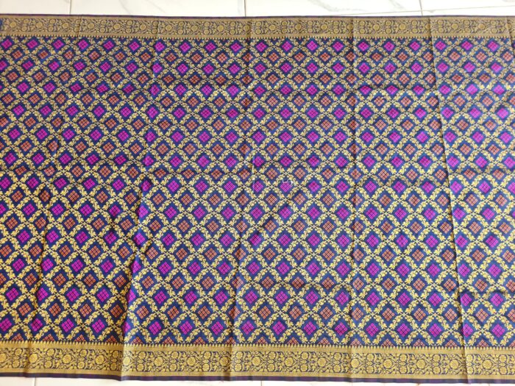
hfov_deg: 67.3
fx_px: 387
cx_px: 258
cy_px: 193
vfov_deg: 53.1
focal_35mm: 26
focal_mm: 5.4
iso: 250
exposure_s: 1/40
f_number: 1.8
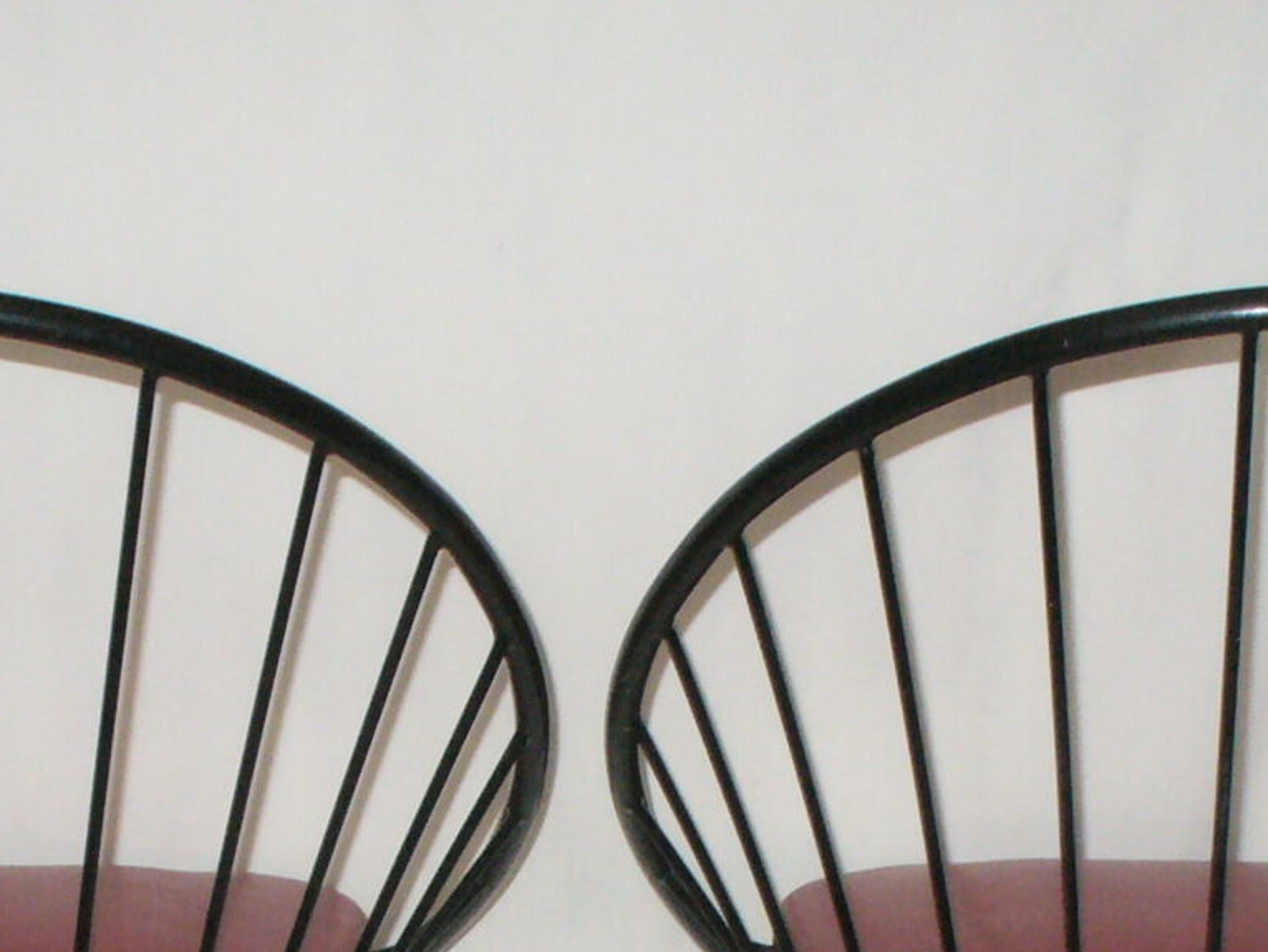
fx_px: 3627
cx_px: 540
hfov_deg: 19.8
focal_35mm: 99
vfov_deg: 14.4
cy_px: 1224
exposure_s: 1/30
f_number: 2.8
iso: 320
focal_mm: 6.1
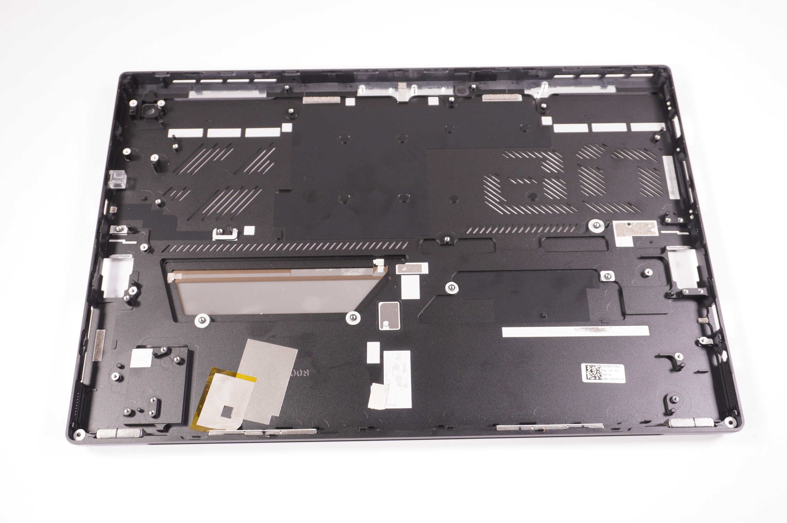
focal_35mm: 36
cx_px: 394
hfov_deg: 53.2
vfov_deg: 36.8
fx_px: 786
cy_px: 262
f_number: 5.6
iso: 800
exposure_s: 1/250
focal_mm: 24
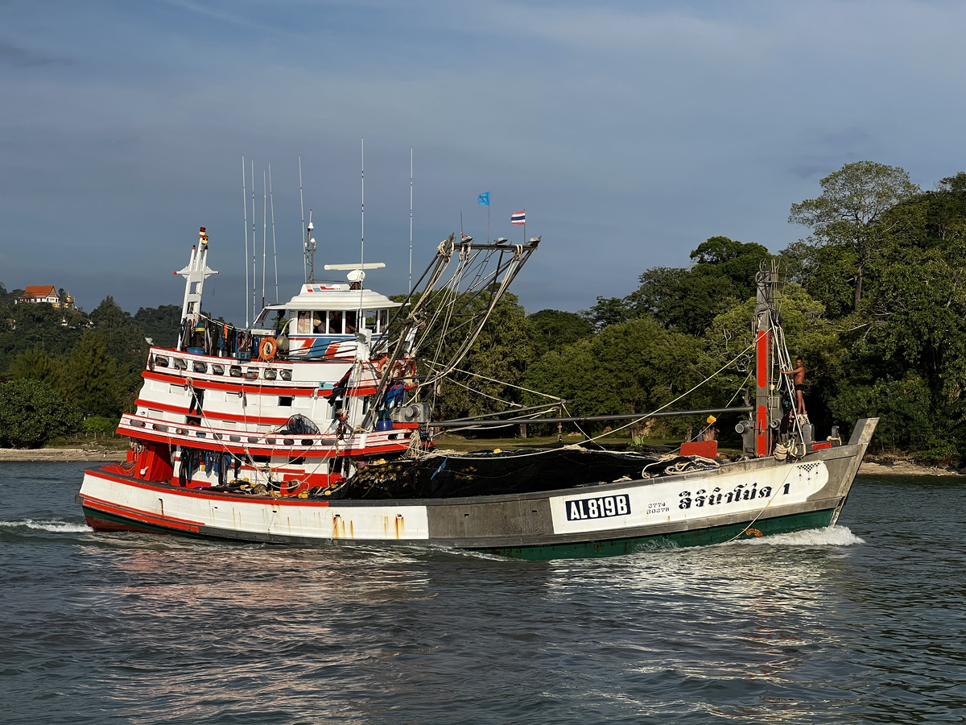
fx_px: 2149
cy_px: 362
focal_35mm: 77
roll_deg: +0.0
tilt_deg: +2.8
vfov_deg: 19.1
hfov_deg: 25.3
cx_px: 483
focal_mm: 9
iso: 32
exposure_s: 1/943
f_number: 2.8
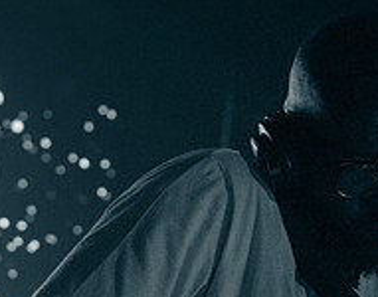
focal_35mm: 114
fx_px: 1266
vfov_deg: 13.1
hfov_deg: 16.9
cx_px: 126
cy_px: 317
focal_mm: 32
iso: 4000
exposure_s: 1/320
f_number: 2.8
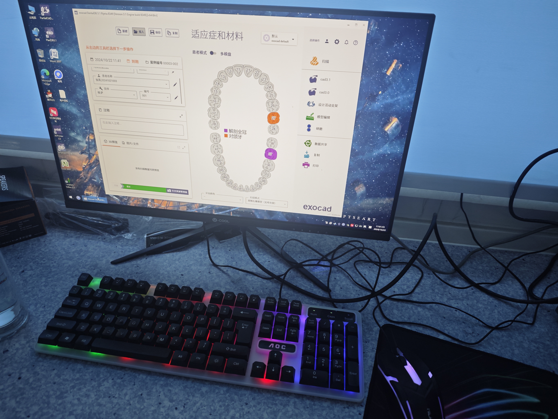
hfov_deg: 73.9
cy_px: 210
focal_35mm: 23
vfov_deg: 58.9
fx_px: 371
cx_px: 279
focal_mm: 6.55
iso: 125
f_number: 1.6
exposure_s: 1/80
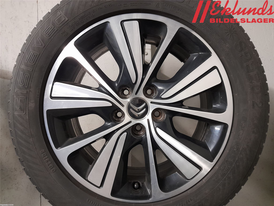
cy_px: 103
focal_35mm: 25
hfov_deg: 69.4
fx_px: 198
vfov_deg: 54.9
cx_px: 137
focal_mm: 4.6
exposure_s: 1/25
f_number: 2
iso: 640
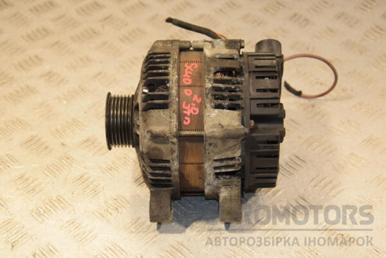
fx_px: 772
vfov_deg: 18.9
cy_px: 129
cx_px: 193
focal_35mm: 72
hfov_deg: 28.1
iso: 800
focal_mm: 48
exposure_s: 1/200
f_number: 5
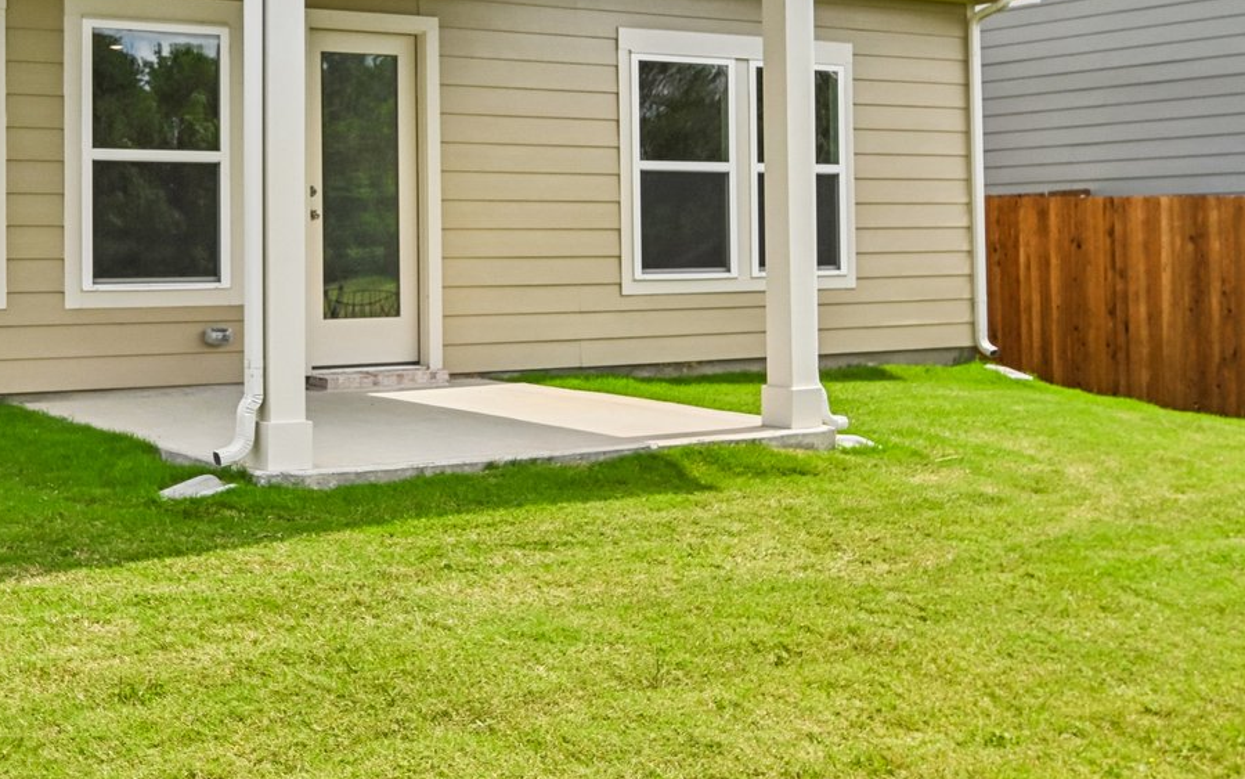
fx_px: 1731
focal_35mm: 51
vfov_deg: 25.0
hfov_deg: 38.8
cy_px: 176
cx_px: 360
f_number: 8
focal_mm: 22
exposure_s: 1/1000
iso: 400
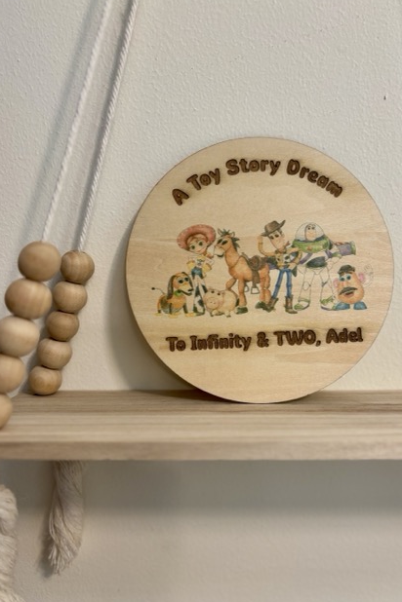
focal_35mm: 28
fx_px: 469
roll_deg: -0.1
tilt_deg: -10.7
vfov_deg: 65.5
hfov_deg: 46.3
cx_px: 222
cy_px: 303
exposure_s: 1/68
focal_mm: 5.96
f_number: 1.6
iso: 125
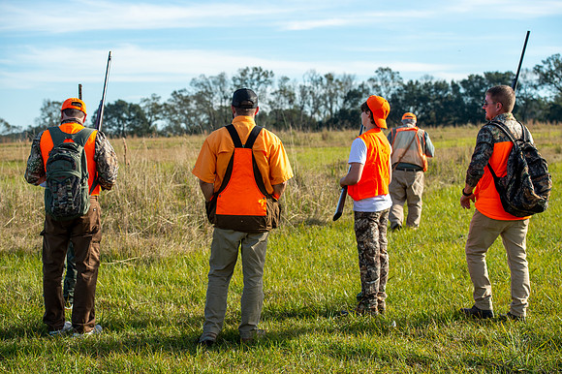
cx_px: 281
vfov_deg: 19.4
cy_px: 187
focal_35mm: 70
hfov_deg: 28.9
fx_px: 1092
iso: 100
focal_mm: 70
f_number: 5.6
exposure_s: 1/400
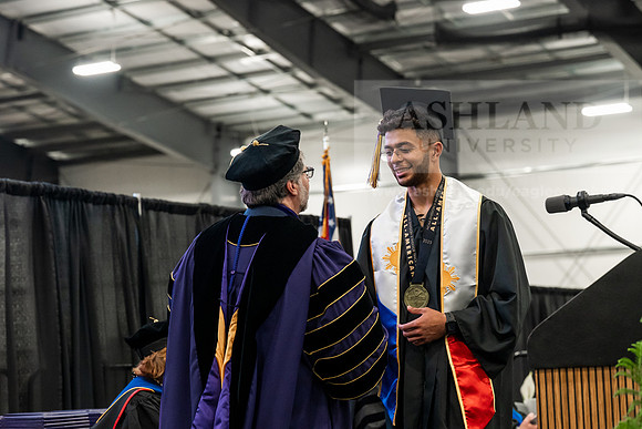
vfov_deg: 15.9
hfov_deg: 23.6
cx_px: 321
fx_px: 1534
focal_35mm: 86
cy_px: 214
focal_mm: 86
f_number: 4.5
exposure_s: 1/200
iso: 4000
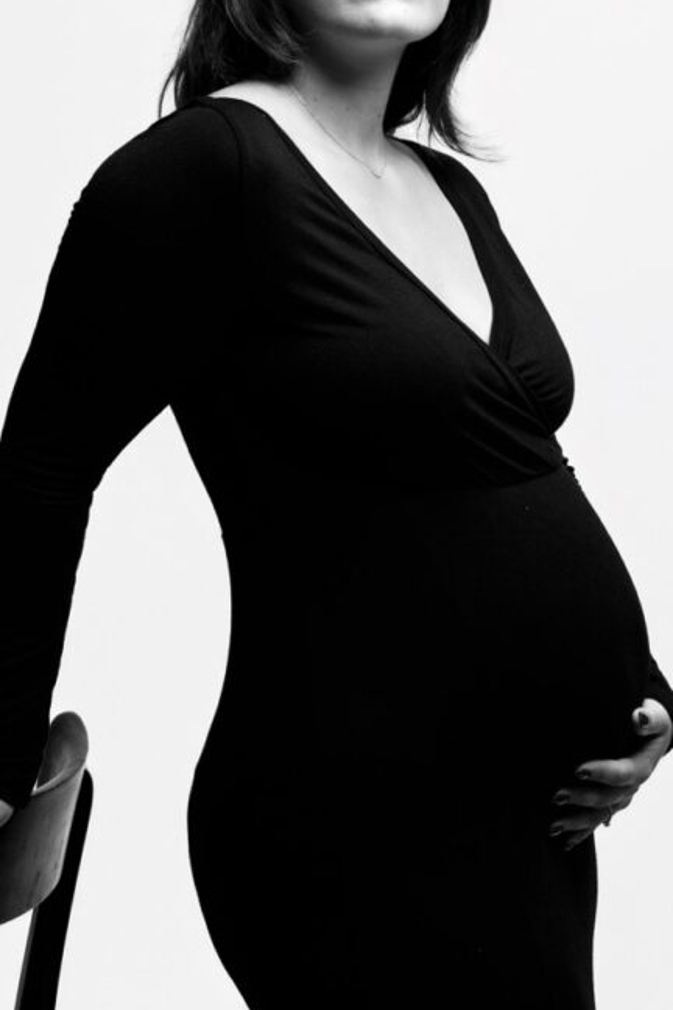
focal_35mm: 79
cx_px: 382
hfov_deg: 17.3
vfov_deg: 25.6
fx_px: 2215
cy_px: 416
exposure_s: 1/125
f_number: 11
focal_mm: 50
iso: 100
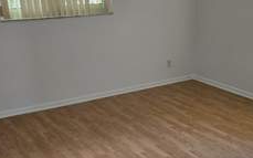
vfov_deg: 25.2
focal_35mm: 51
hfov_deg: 39.4
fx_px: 352
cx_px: 149
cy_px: 101
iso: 200
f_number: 1.8
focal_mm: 5.4
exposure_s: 1/180
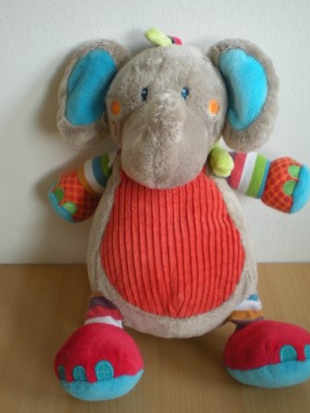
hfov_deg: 30.9
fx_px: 561
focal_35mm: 47
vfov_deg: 40.4
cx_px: 173
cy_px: 216
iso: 163
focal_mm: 6.3
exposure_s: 1/52.7
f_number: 3.1
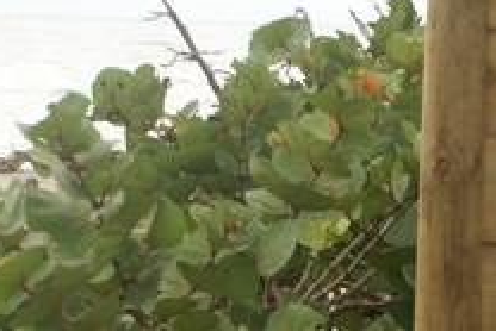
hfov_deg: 9.0
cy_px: 248
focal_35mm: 226
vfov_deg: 6.1
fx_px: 3118
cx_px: 634
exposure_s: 1/60
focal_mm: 35
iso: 100
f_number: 5.6
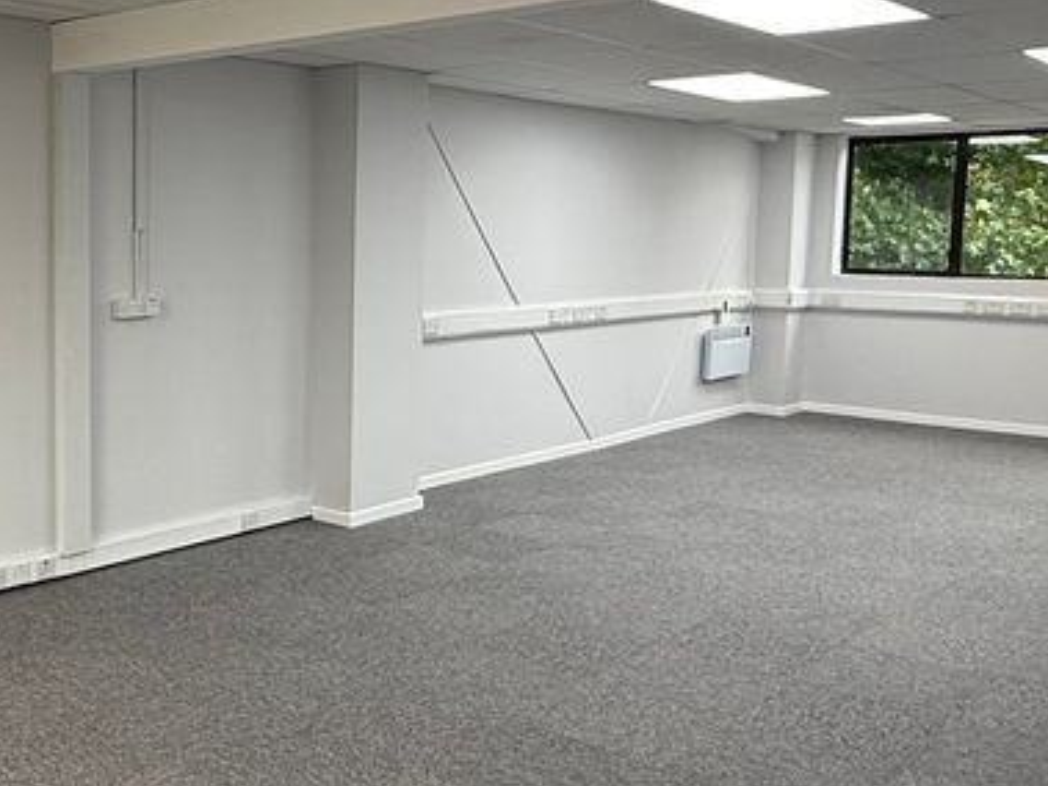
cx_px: 241
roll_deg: -0.5
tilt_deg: -5.8
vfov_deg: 35.1
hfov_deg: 44.0
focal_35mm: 41
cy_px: 350
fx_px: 1241
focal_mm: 2.22
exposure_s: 1/100
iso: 80
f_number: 2.2
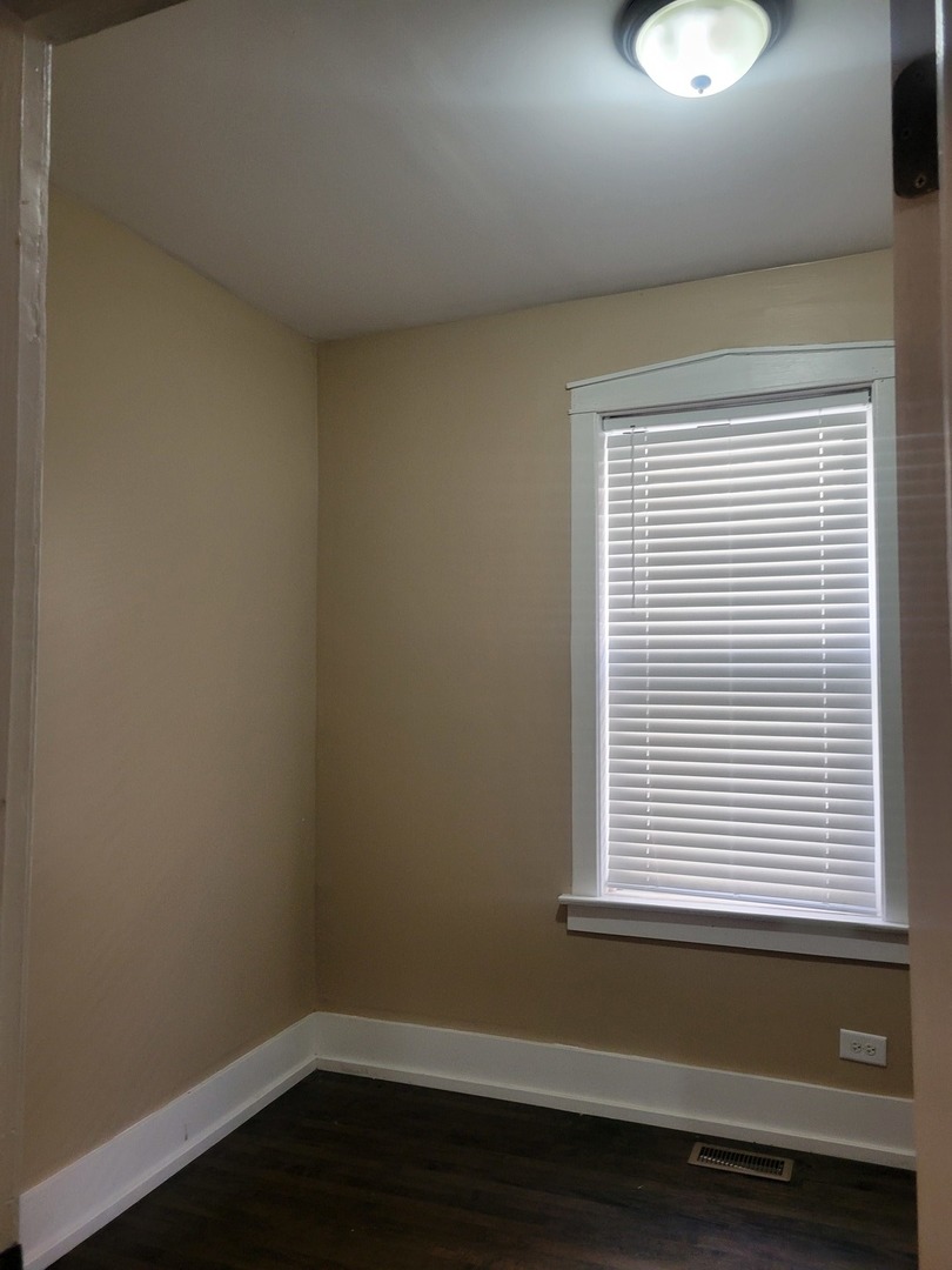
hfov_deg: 53.1
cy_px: 635
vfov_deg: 67.3
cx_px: 476
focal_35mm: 26
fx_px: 953
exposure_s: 1/60
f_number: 1.8
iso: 250
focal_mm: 5.4
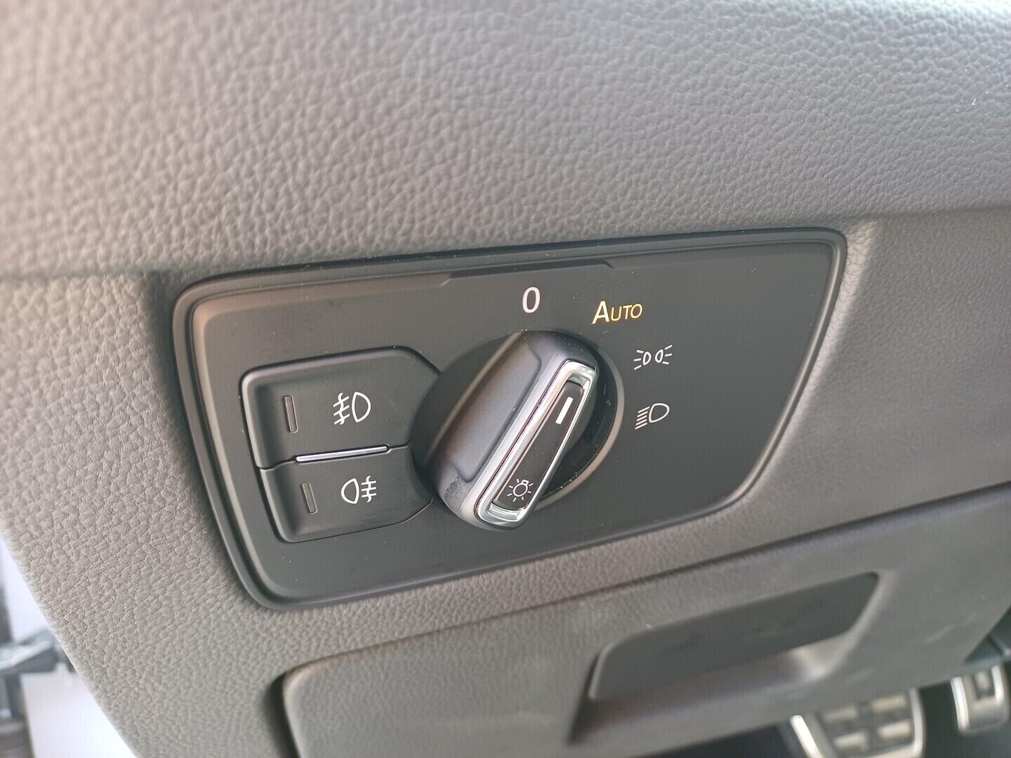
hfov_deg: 69.4
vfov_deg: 54.9
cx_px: 506
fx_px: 730
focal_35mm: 25
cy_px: 379
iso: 200
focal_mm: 4.65
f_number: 1.8
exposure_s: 1/50
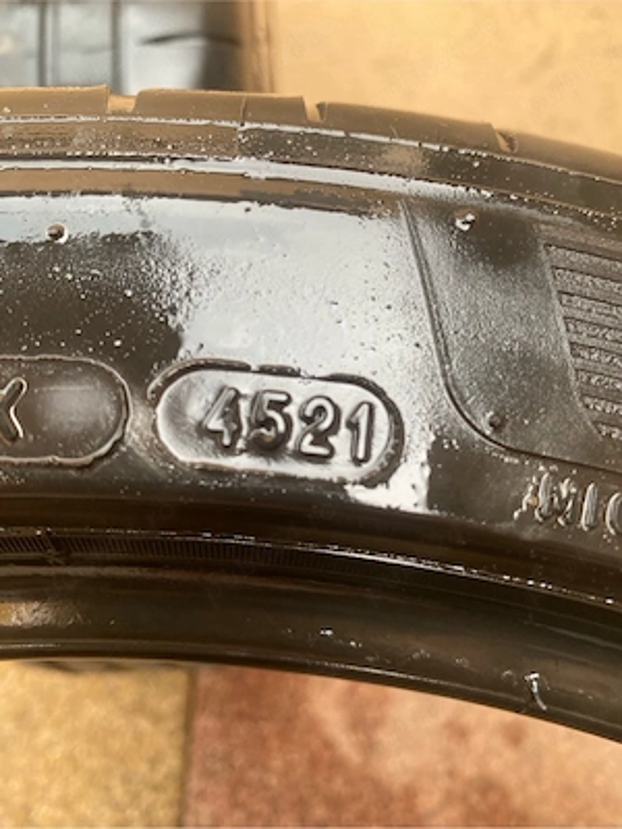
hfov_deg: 54.9
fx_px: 599
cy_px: 414
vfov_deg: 69.4
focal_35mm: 25
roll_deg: +1.3
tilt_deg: -39.6
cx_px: 311
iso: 125
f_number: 1.8
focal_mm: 4.25
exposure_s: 1/68
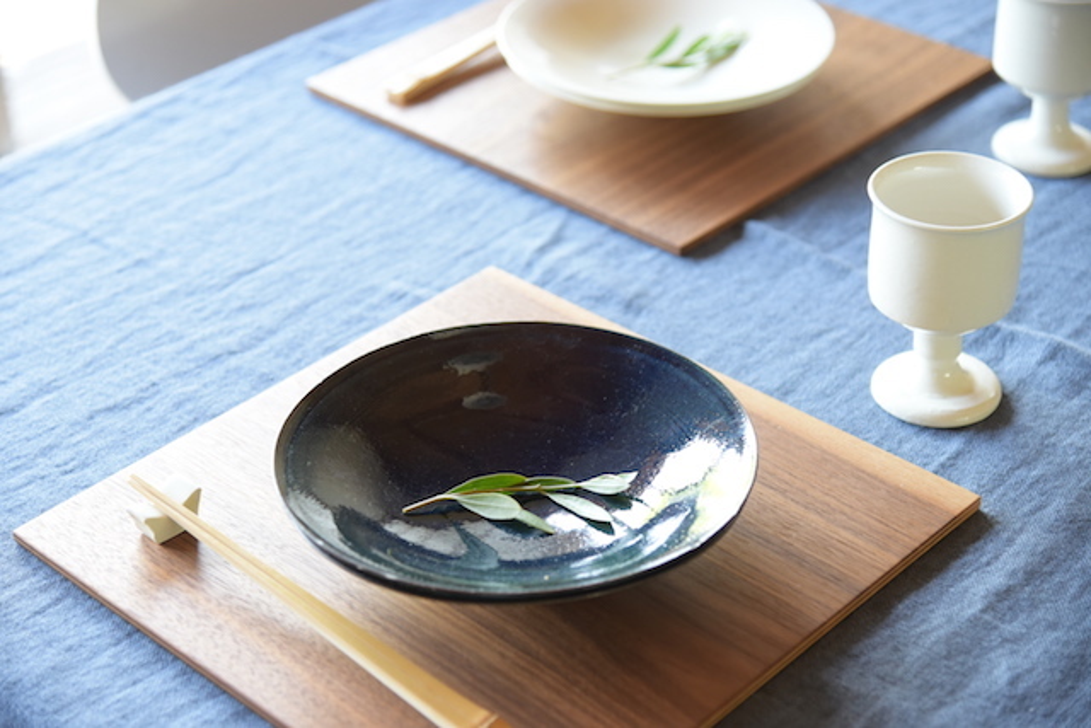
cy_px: 364
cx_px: 546
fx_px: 2122
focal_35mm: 70
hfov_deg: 28.8
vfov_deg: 19.5
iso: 1600
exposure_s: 1/80
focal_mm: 70
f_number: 4
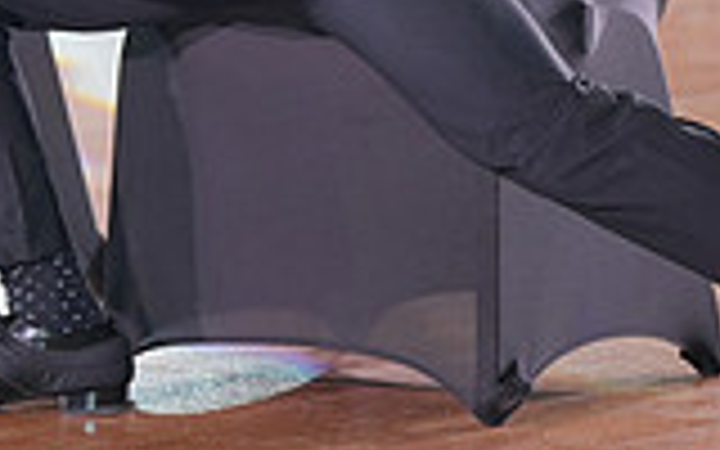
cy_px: -268
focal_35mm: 411
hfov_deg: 5.1
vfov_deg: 3.2
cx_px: 162
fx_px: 8065
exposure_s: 1/400
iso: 1000
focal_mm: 111
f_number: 2.8
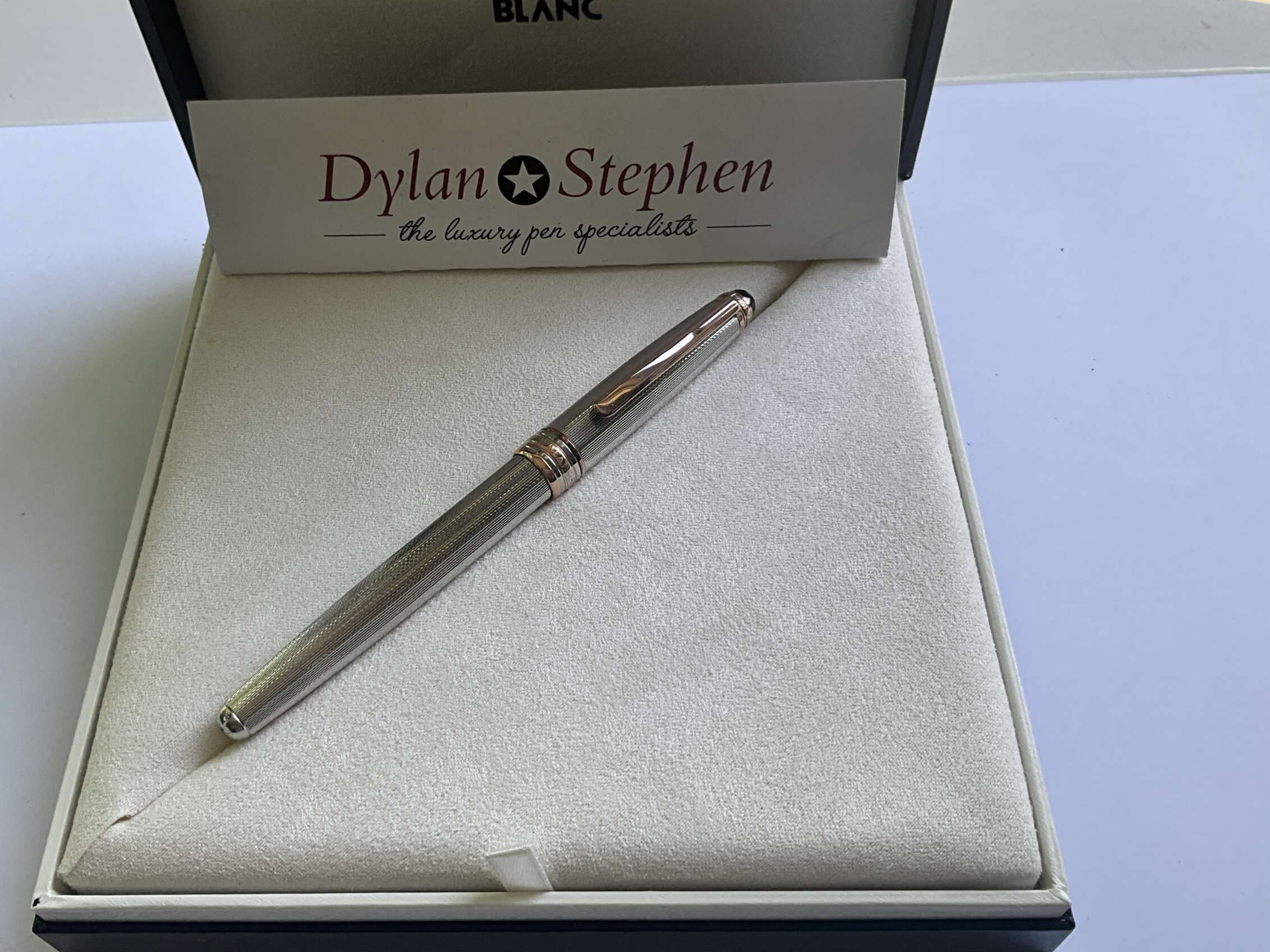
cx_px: 558
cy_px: 446
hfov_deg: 55.2
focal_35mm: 33
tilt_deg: -53.4
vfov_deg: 42.9
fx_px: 1211
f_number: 1.8
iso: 16
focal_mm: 3
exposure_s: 1/122
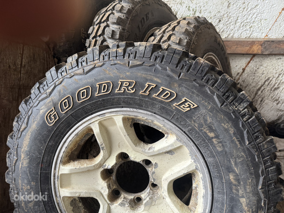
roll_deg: -18.8
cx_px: 142
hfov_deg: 71.6
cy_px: 106
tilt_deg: -40.9
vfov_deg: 56.8
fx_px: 197
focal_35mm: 24
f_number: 1.78
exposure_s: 1/70
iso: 200
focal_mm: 6.76
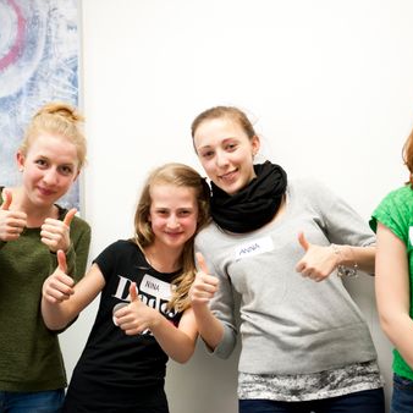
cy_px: 207
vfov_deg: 24.0
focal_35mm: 72
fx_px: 972
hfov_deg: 24.0
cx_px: 233
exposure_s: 1/125
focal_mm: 56
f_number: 2.8
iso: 640
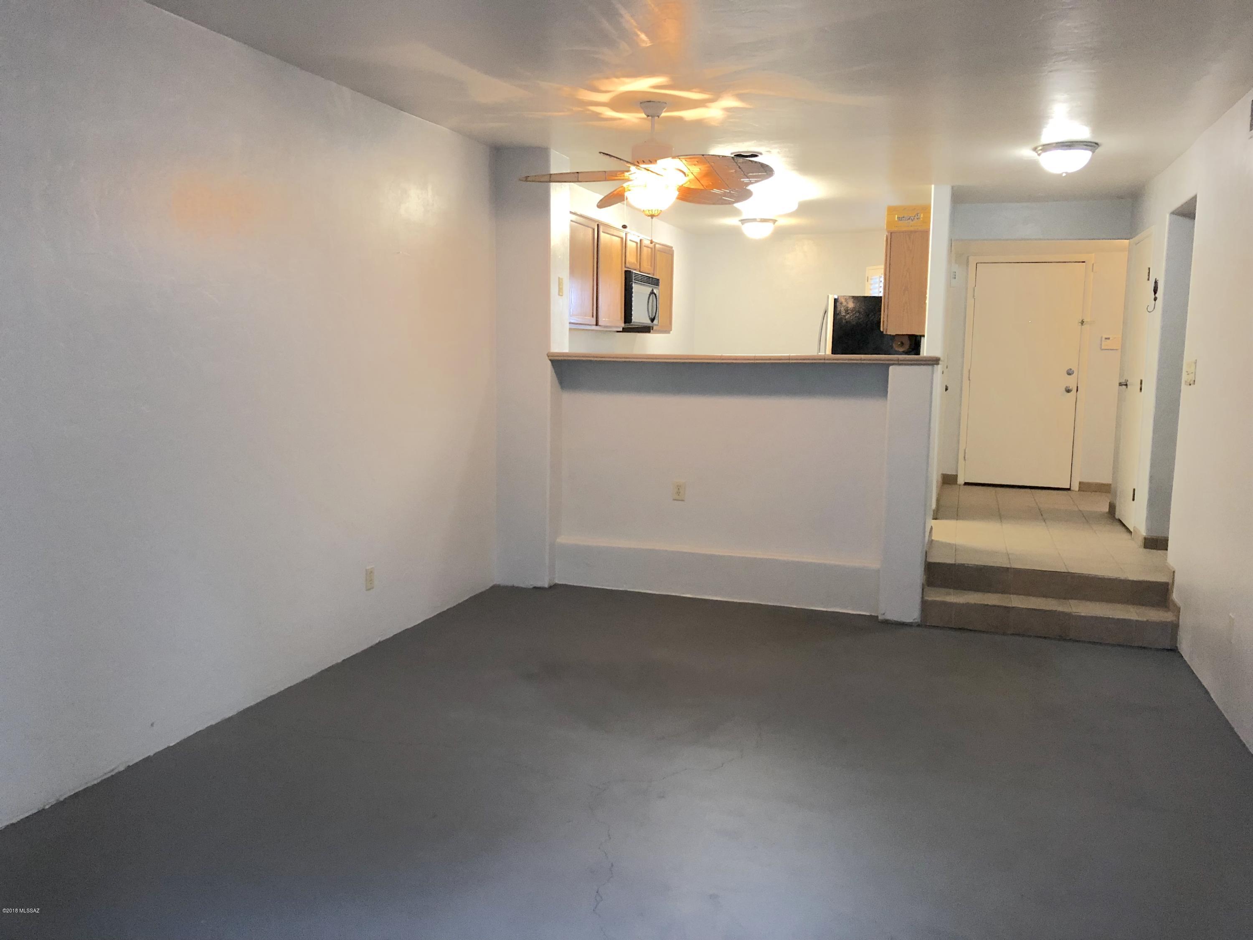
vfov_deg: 49.7
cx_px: 626
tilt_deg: -5.1
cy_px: 470
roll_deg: -0.2
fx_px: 1014
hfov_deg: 63.4
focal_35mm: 28
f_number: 1.8
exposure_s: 1/15
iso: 100
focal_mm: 4
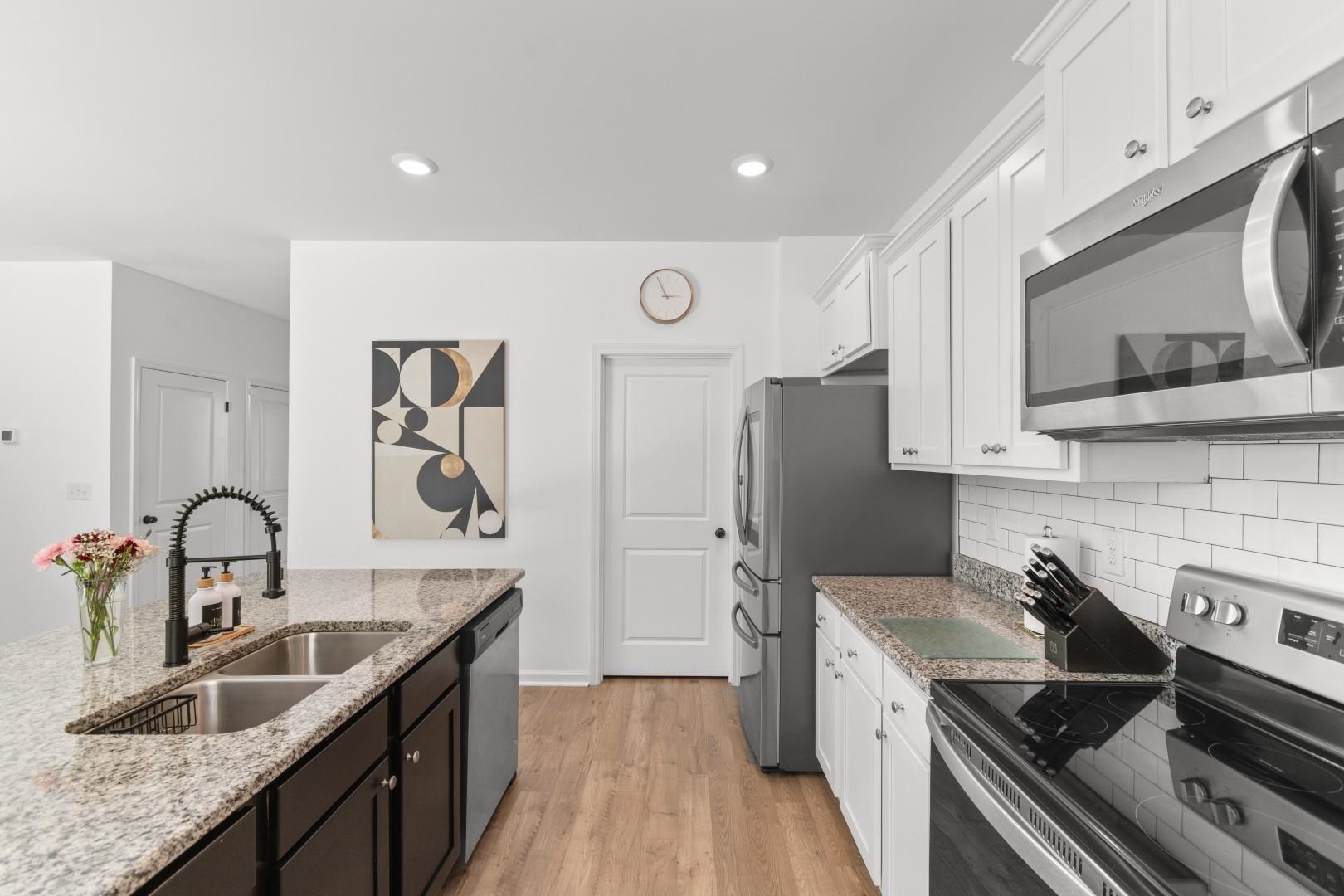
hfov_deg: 100.4
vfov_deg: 77.3
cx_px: 672
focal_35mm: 15
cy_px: 448
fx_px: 560
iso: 100
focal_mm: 10
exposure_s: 1/8
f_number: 4.5
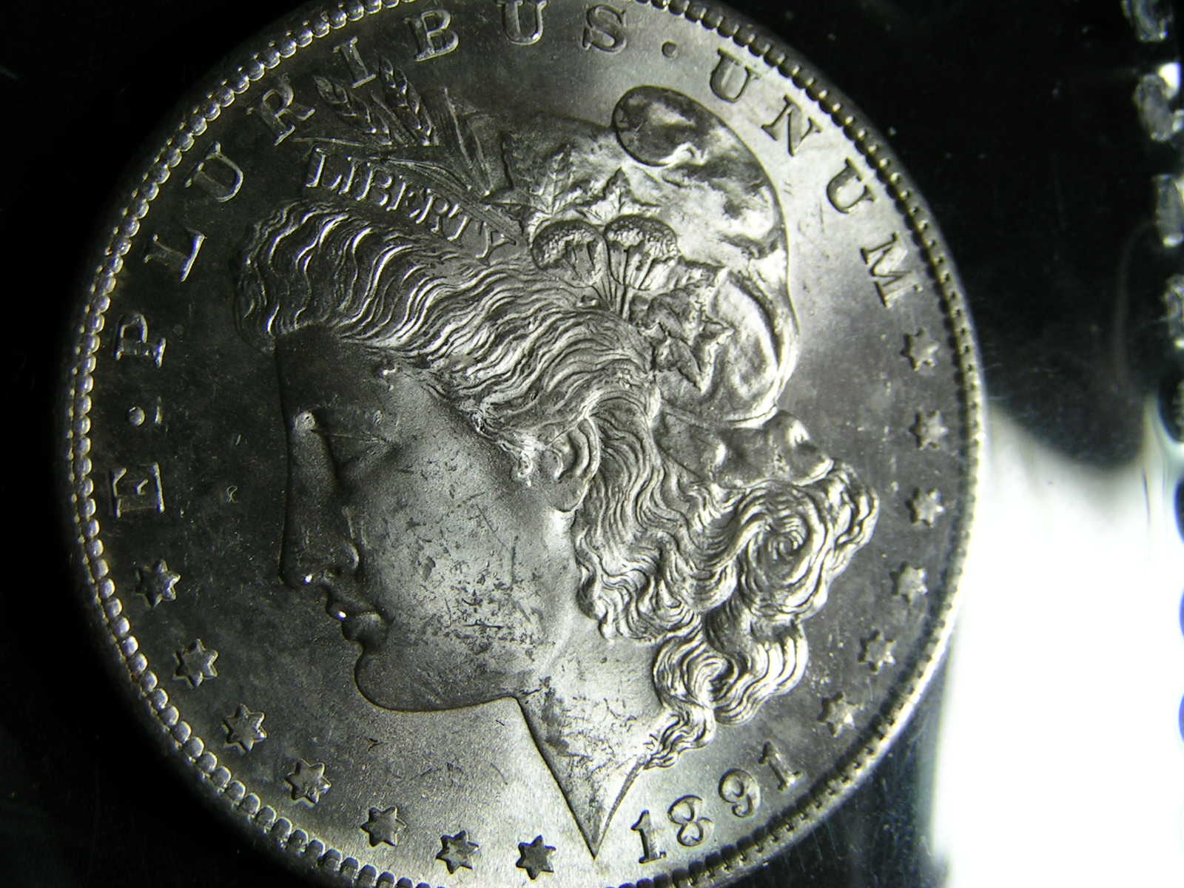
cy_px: 444
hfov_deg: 30.7
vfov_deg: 23.3
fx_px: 2155
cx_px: 592
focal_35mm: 63
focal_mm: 9.7
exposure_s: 1/80
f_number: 5
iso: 50
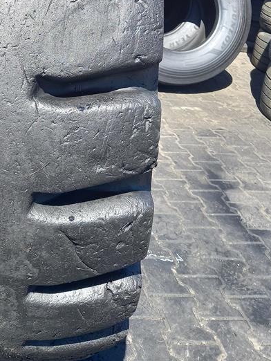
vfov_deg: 37.8
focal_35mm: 49
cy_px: 85
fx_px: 511
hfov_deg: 28.4
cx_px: 21
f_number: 1.8
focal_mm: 4.65
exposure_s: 1/258
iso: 50
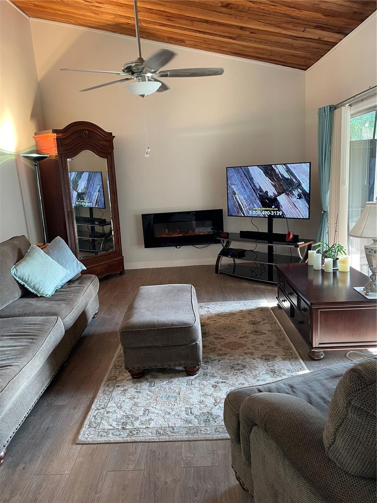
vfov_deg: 67.3
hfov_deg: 53.1
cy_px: 252
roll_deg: +3.6
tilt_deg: -10.8
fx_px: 378
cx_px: 188
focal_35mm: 26
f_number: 1.6
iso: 125
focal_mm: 4.2
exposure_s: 1/60
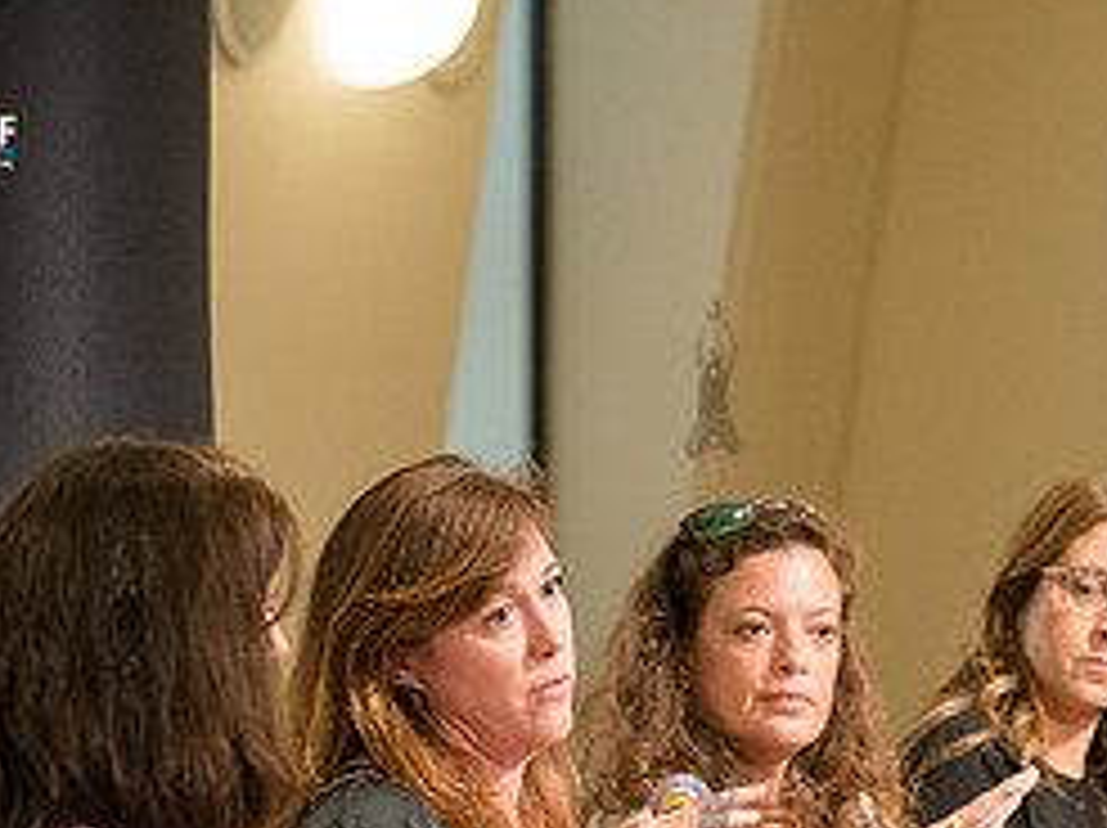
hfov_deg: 8.7
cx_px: 711
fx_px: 7252
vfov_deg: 6.5
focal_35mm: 227
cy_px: 812
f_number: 4
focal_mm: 100
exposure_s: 1/160
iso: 2500
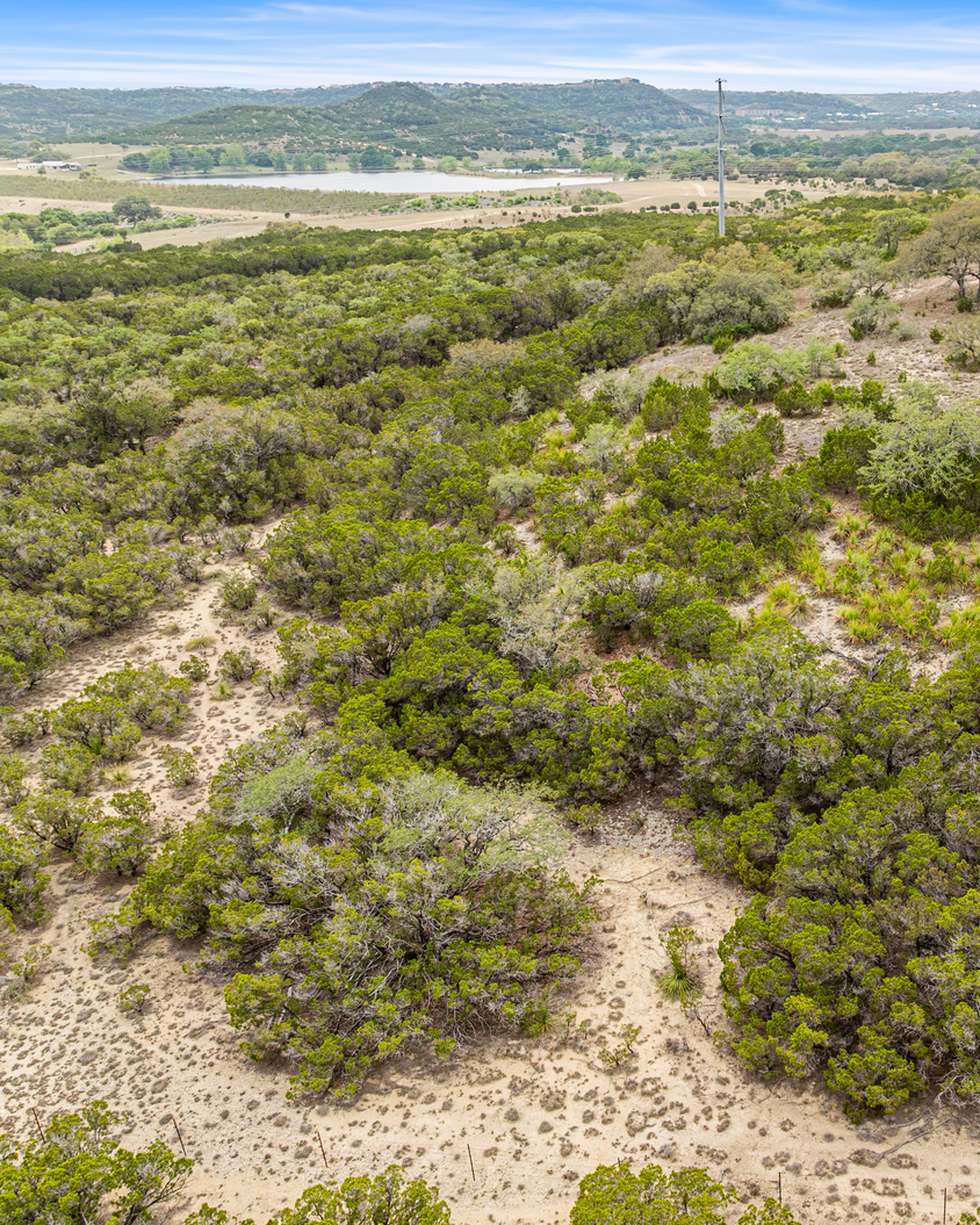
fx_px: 1160
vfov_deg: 55.7
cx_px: 800
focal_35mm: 32
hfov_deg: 43.4
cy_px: 600
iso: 210
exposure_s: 1/4000
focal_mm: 12.29
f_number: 2.8
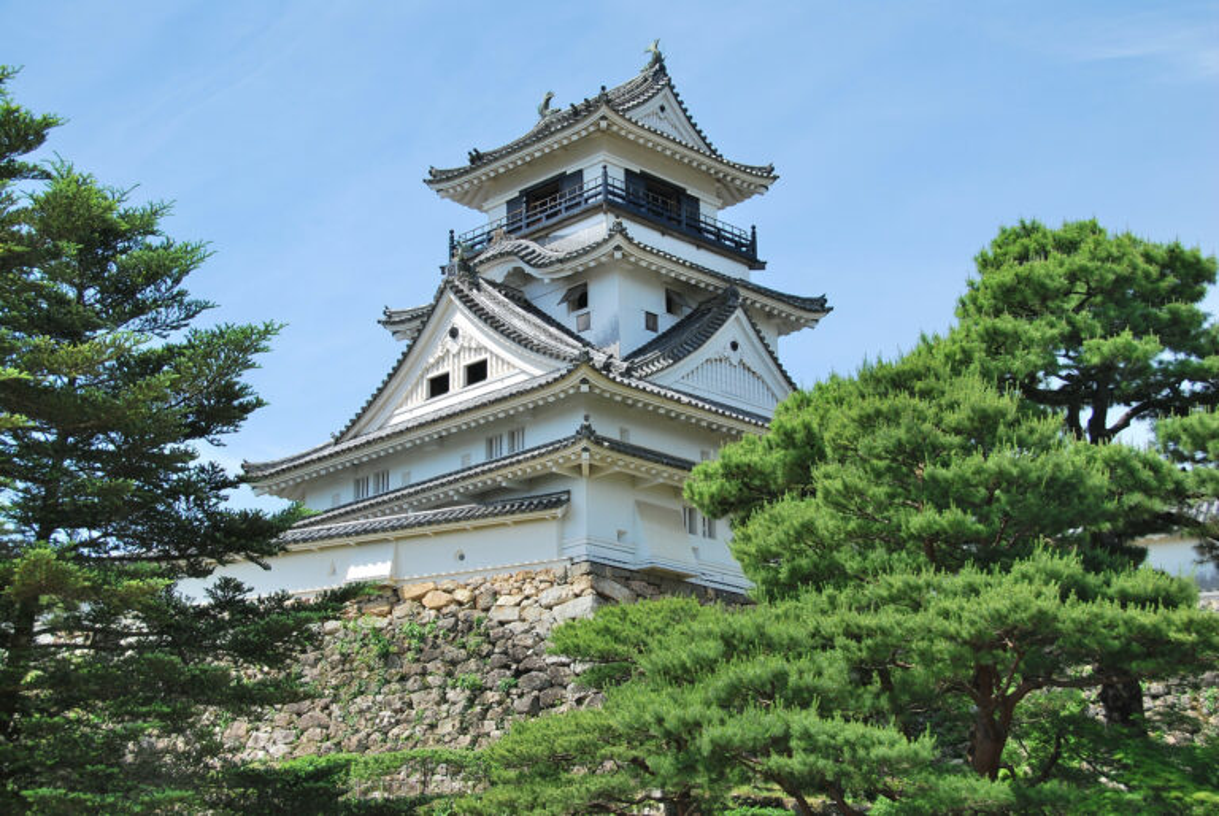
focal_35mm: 57
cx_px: 610
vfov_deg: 23.8
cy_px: 408
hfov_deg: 35.0
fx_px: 1932
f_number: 7.1
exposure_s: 1/200
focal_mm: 38
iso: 100
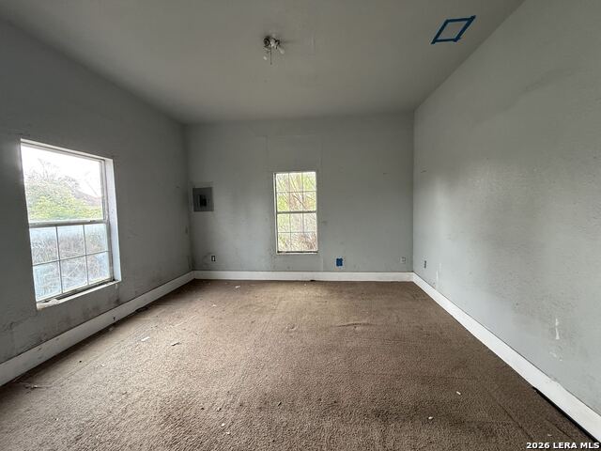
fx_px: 243
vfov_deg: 85.7
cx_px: 300
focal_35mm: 14
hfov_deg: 102.1
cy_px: 226
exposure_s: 1/99
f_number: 2.2
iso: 250
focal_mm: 2.22
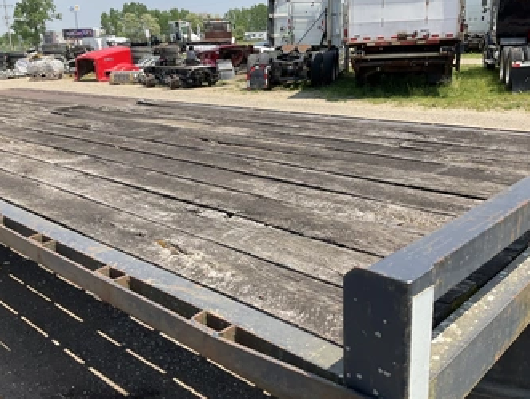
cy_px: 199
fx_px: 536
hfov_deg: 52.5
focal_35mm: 35
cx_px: 280
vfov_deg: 40.8
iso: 25
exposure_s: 1/1055
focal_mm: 3
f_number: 1.8
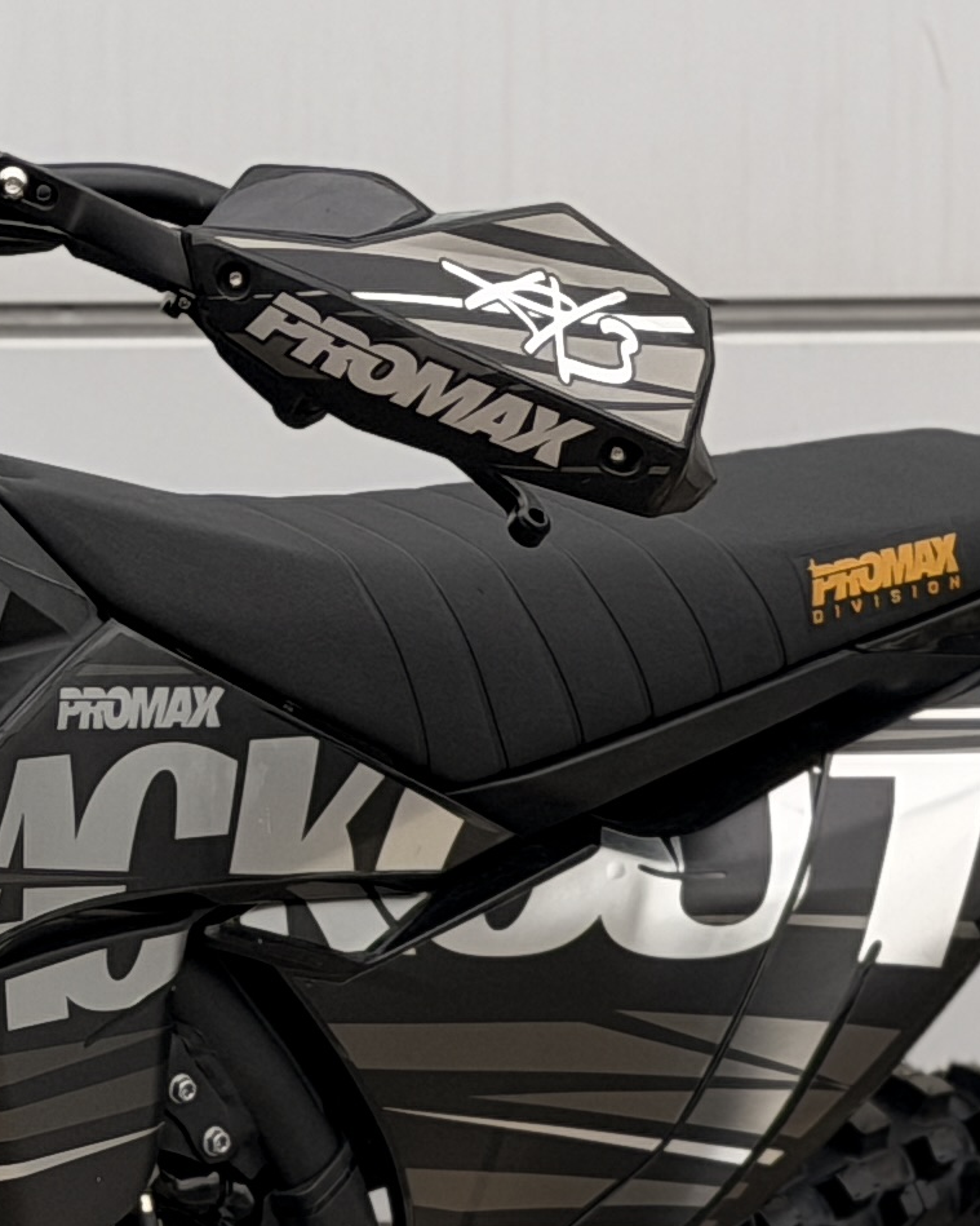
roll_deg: +0.2
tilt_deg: -4.4
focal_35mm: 199
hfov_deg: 7.7
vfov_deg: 9.6
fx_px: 7216
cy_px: 1220
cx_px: -287
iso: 64
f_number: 1.78
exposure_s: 1/769
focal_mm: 6.76
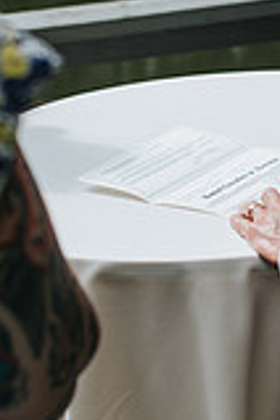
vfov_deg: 20.5
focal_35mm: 99
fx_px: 1155
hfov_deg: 13.7
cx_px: 243
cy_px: 119
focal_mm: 35
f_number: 3.5
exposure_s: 1/800
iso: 180
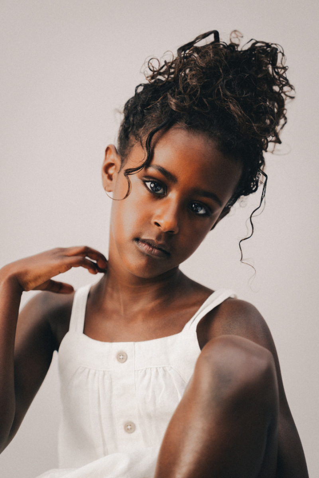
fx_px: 824
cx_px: 160
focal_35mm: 62
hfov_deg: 21.9
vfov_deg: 32.4
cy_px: 239
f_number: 2.8
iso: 320
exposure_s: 1/250
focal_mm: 62
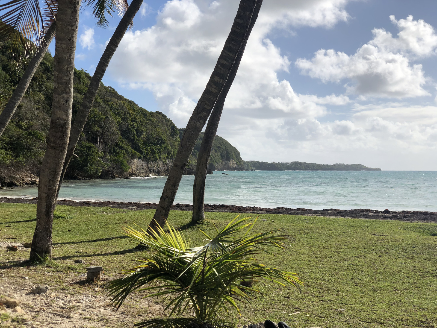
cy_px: 164
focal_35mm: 52
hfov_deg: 36.8
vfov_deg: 28.0
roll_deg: +1.1
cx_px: 218
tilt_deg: +1.2
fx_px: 656
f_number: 2.4
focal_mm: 6
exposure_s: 1/2825
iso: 16
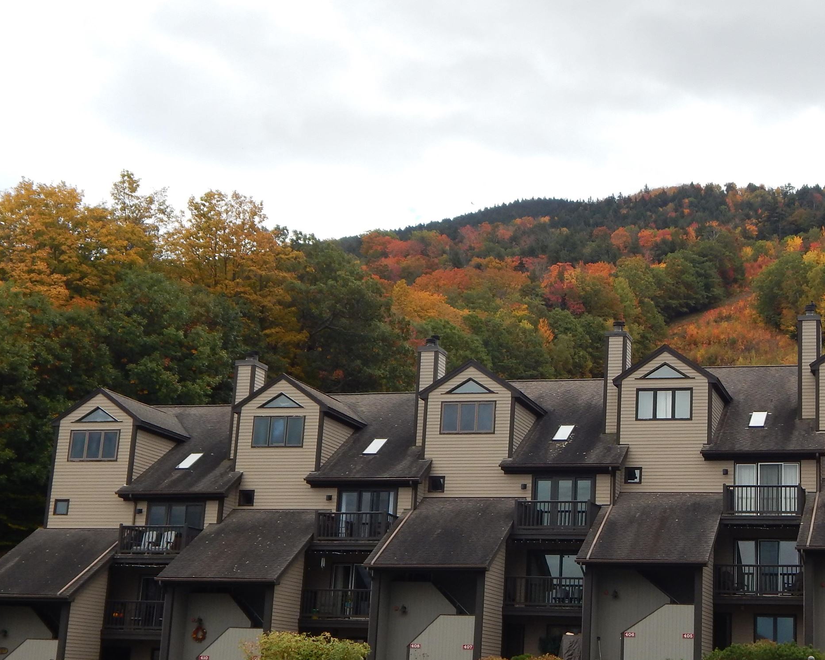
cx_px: 573
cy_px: 323
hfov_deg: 30.6
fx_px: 1489
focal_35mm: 61
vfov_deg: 25.0
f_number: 3.4
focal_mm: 6.8
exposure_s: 1/400
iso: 125
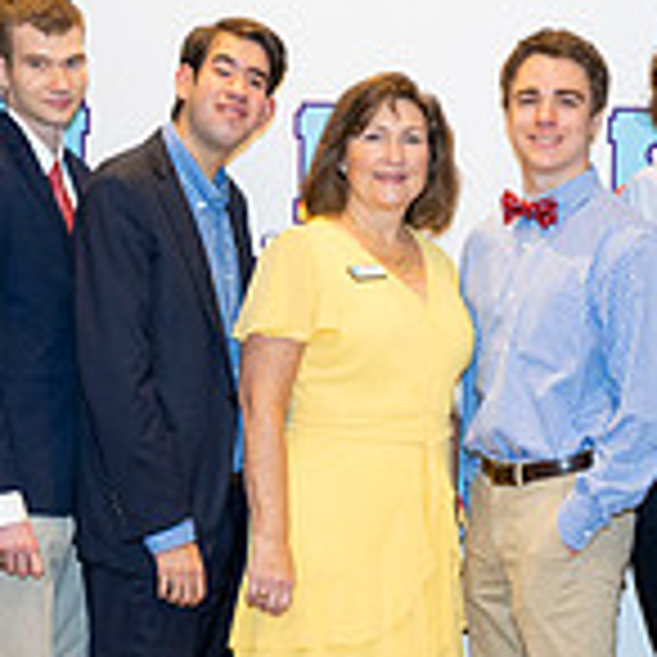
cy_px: 461
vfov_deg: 13.3
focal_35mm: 131
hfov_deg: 13.3
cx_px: 428
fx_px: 2813
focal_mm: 37
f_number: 5.6
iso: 1000
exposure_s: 1/100
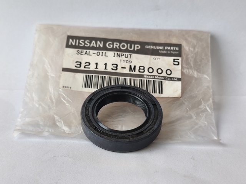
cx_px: 123
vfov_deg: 26.5
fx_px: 391
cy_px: 92
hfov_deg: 35.0
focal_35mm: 55
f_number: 1.65
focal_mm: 6.18
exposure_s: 1/100
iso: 160
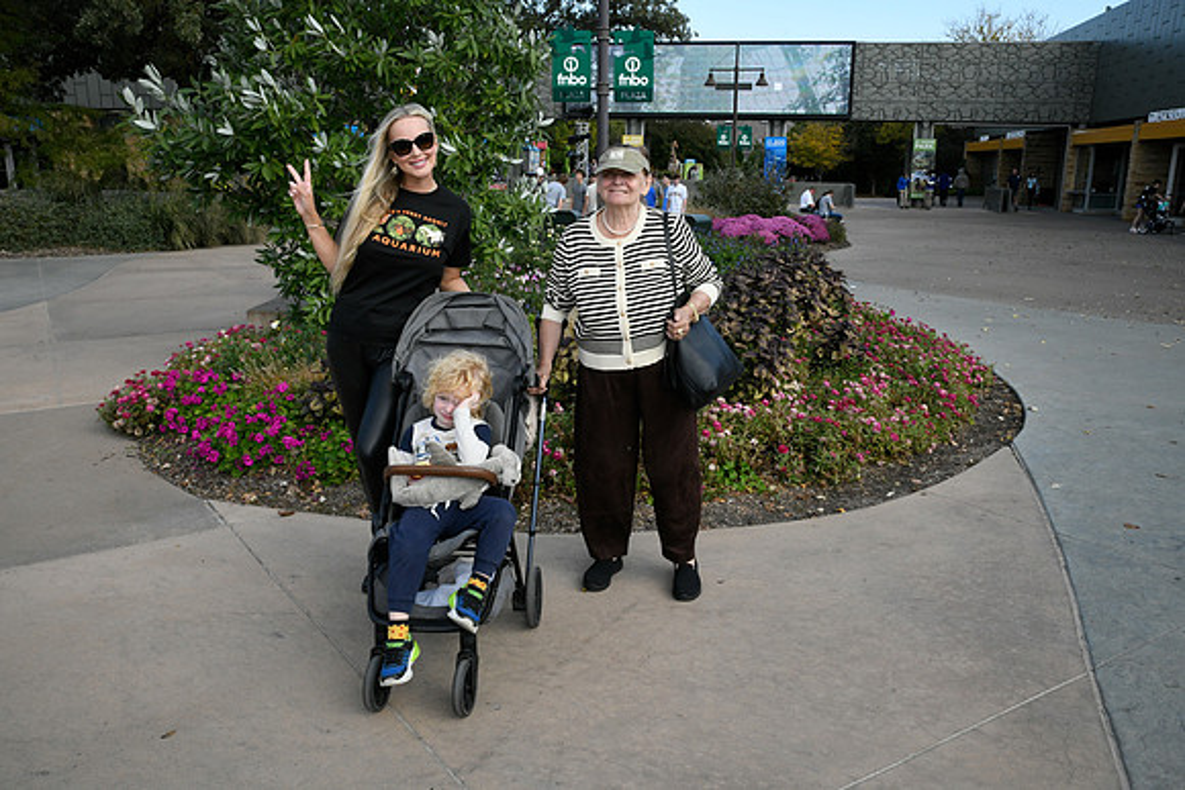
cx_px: 592
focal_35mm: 29
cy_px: 395
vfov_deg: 45.0
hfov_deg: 63.6
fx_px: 955
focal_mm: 29
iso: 1600
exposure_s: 1/250
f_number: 22
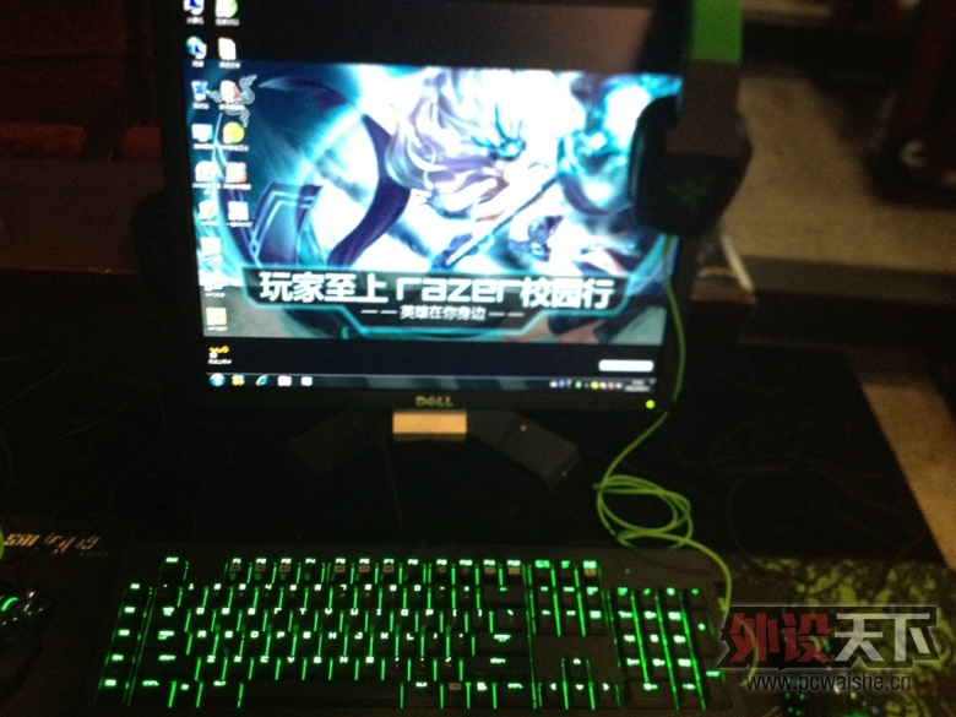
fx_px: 967
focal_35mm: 35
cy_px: 358
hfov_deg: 52.6
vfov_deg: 40.7
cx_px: 478
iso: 400
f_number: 2.4
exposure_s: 1/20
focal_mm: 4.28
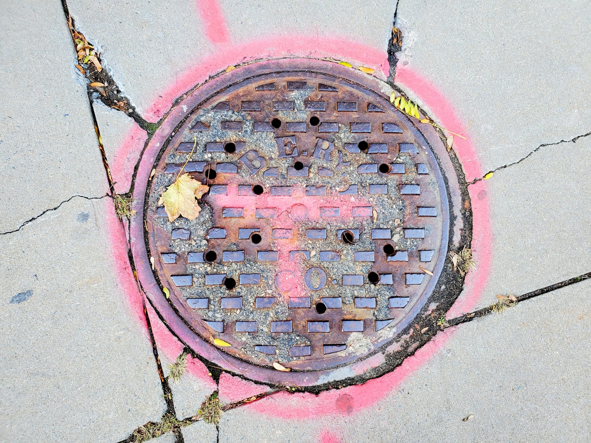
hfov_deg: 67.3
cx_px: 296
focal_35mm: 26
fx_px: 444
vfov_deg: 53.1
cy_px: 222
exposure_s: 1/120
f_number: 2.4
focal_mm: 4.3
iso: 64
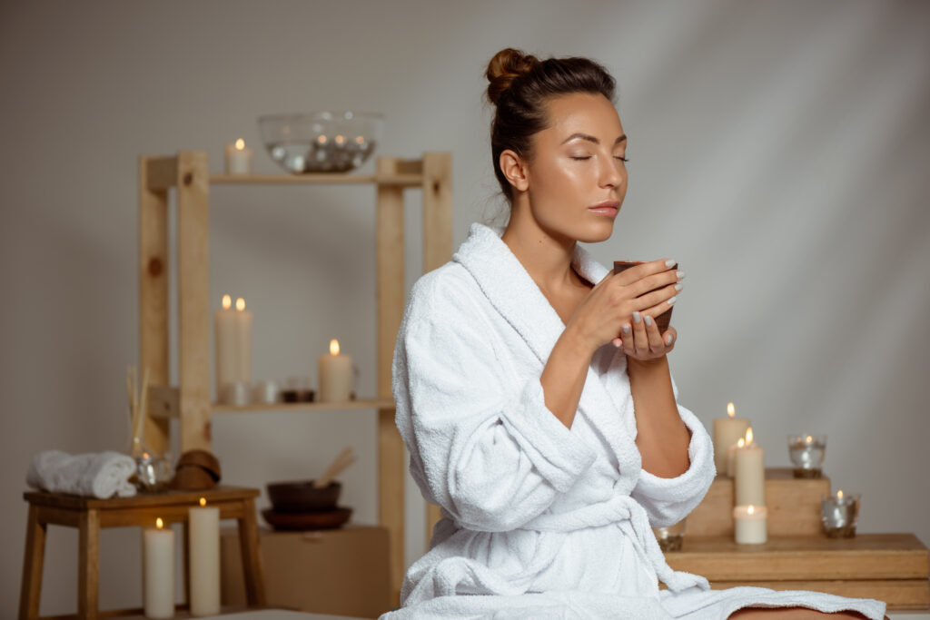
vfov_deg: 13.0
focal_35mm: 105
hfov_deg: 19.5
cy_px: 310
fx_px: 2713
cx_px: 465
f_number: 3.5
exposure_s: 1/125
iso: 100
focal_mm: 105
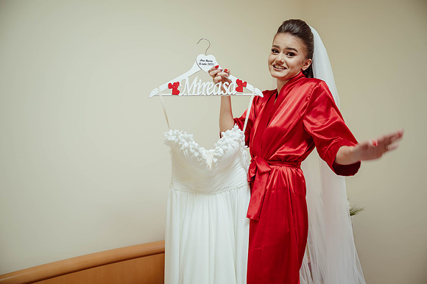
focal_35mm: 41
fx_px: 486
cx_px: 214
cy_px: 142
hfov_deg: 47.4
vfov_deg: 32.6
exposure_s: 1/125
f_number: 2.8
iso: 800
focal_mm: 41
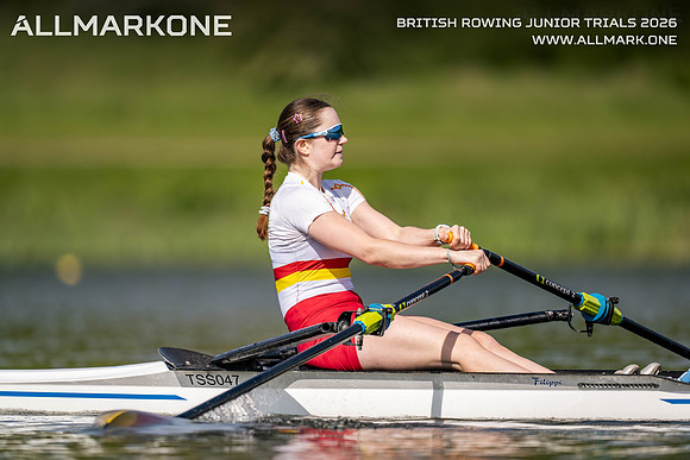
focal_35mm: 600
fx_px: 11502
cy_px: 230
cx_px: 345
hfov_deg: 3.4
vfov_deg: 2.3
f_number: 4
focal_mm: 600
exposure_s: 1/2500
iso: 180
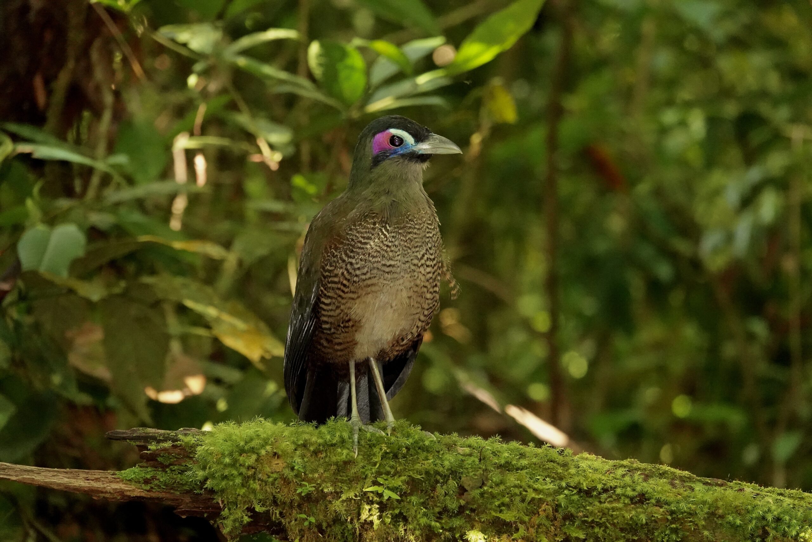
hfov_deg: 5.9
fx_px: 7917
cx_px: 406
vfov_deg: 3.9
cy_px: 271
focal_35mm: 351
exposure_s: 1/60
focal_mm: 128.59
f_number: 4
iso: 3200
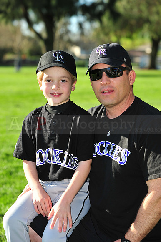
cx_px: 80
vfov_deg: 19.5
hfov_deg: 13.0
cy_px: 121
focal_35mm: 105
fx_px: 705
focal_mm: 105
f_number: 5.6
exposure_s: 1/500
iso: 200
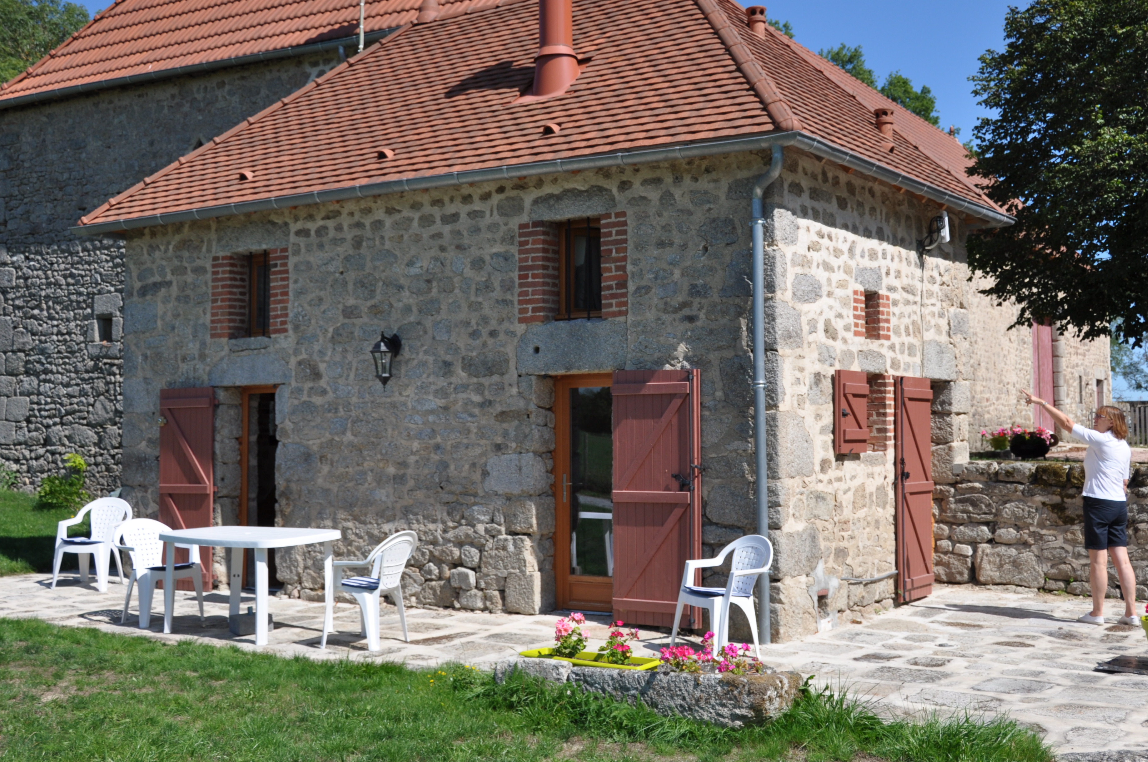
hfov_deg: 46.3
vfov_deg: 31.8
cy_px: 343
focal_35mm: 42
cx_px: 647
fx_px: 1338
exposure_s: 1/2000
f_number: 3.8
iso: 200
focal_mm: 24
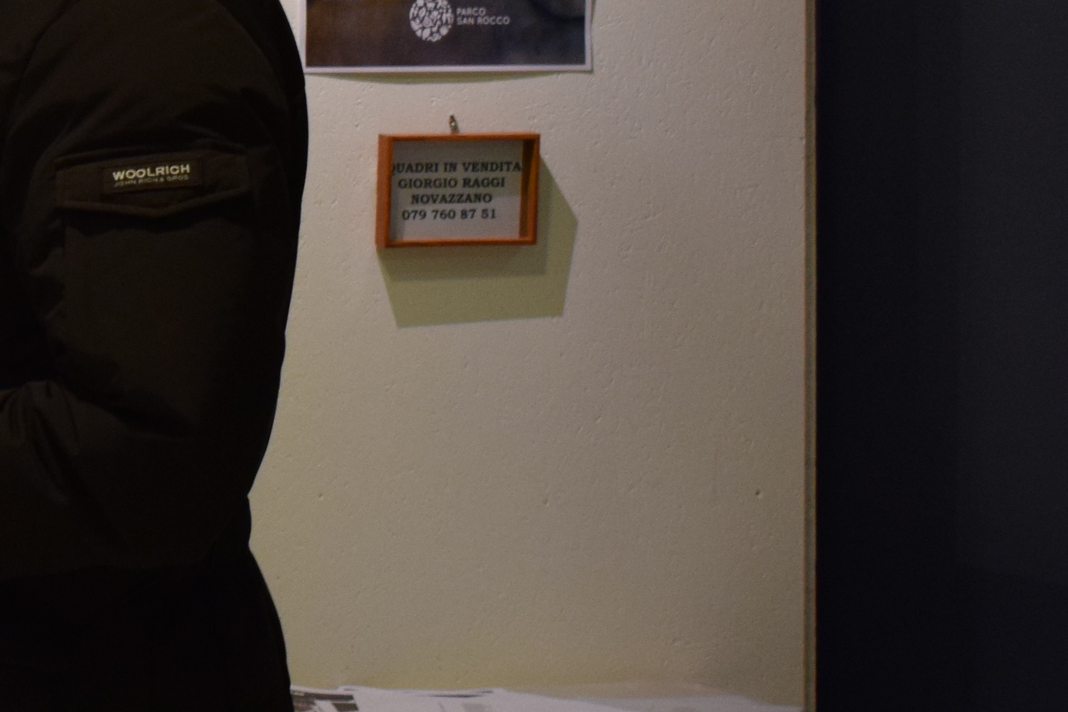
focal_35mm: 173
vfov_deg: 7.9
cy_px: -88
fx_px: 5131
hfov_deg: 11.6
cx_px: -286
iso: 720
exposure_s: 1/60
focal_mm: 34
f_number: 4.5
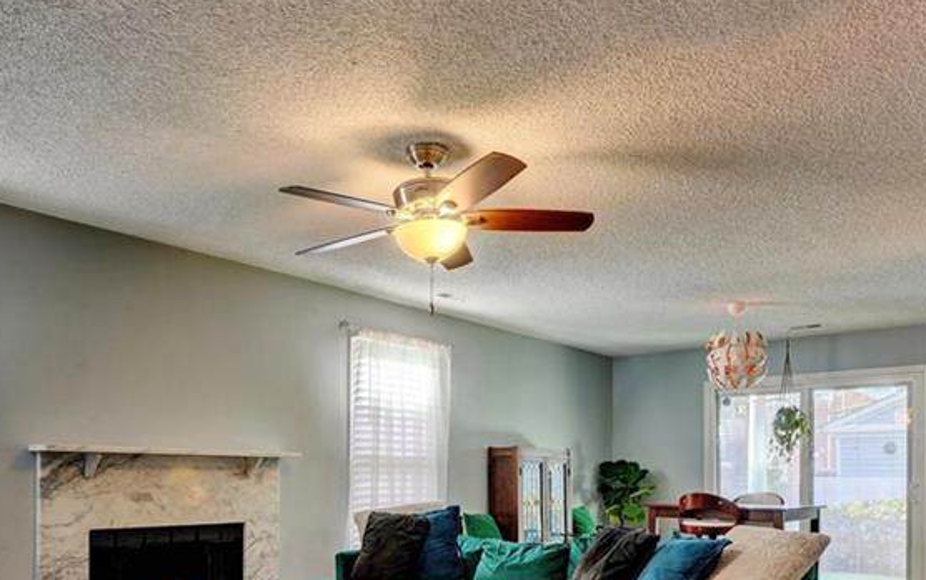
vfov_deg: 40.1
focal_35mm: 30
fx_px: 757
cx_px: 428
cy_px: 468
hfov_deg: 62.8
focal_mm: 16
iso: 500
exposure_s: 1/10
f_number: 9
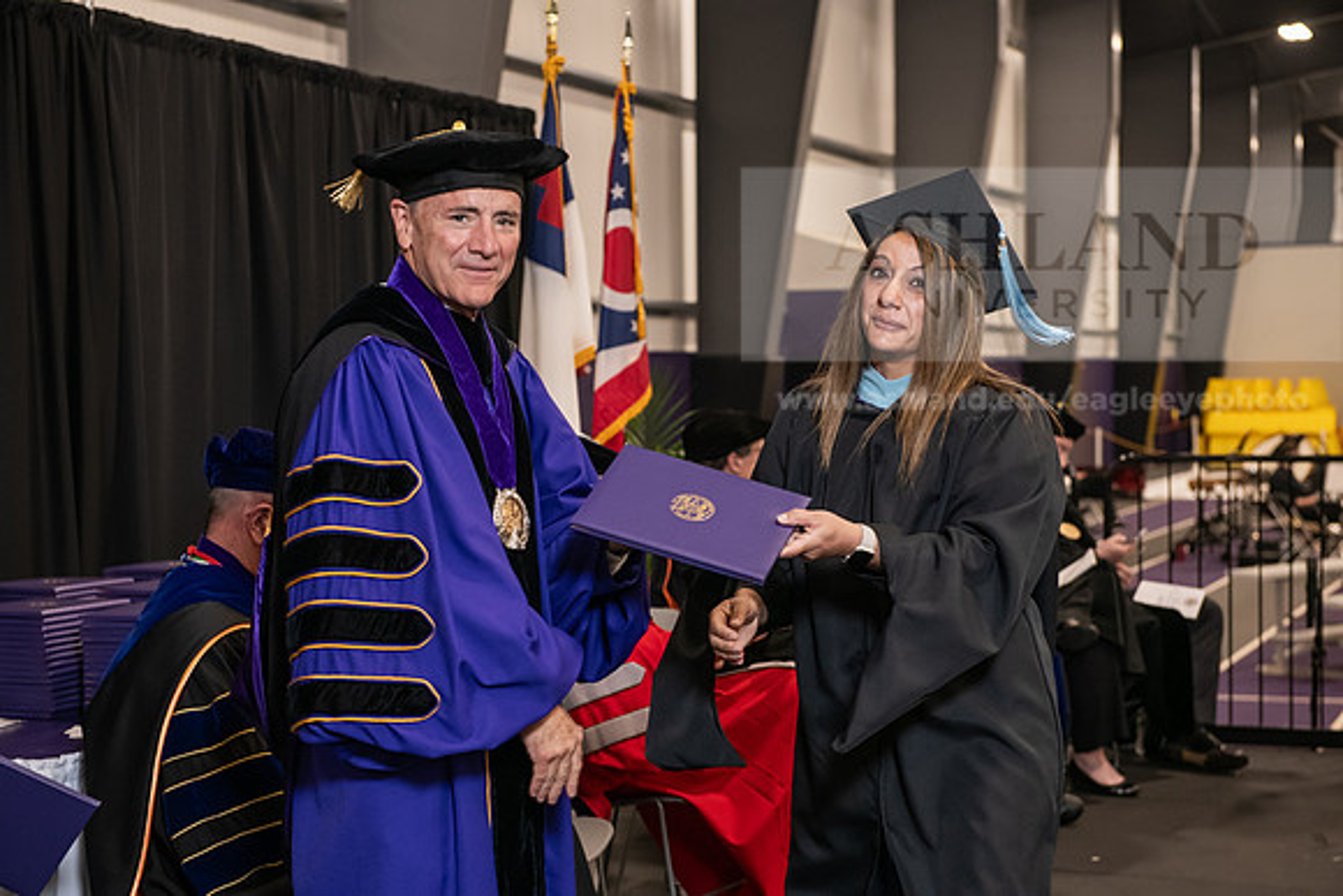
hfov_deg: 28.8
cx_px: 672
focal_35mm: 70
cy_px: 448
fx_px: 2612
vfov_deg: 19.5
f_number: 5
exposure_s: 1/125
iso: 2000
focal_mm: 70
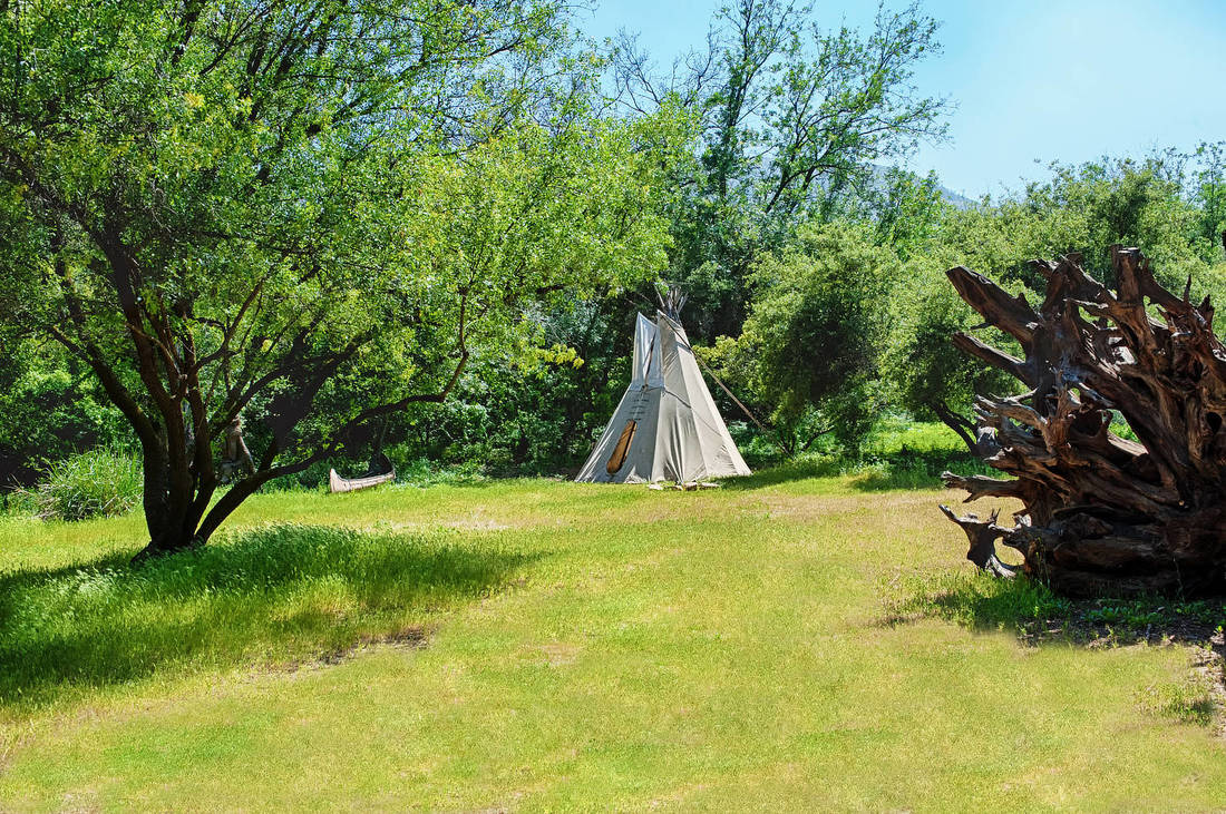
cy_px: 407
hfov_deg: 48.5
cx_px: 613
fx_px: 1361
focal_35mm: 40
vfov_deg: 33.3
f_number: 11
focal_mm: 40
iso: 1600
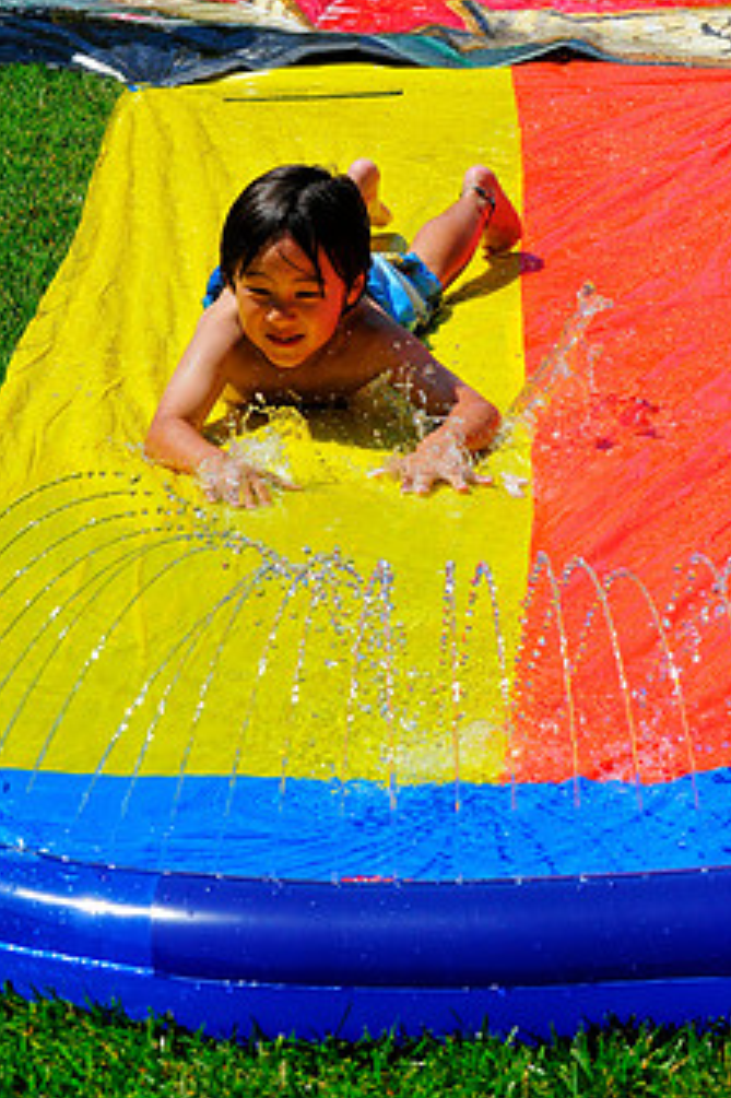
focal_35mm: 141
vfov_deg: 14.6
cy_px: 511
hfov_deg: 9.7
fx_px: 4299
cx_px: 454
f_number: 10
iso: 400
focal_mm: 70
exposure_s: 1/640
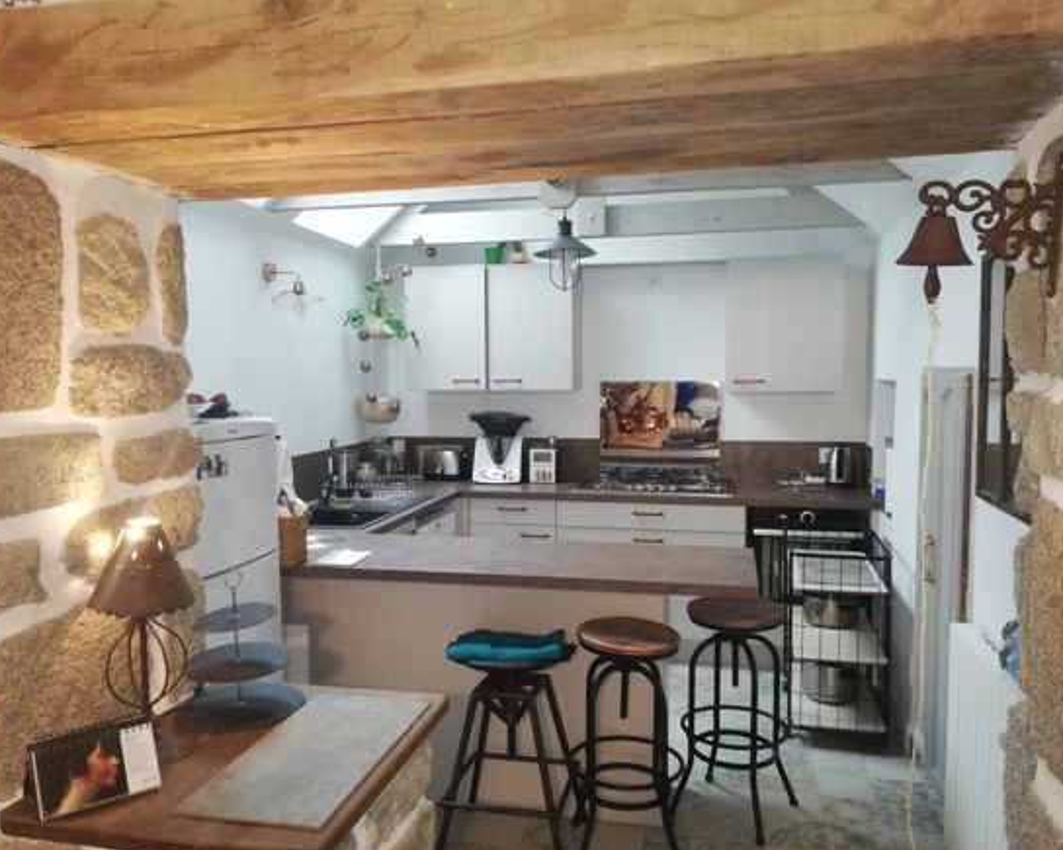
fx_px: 881
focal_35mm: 28
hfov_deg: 62.2
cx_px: 530
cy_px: 438
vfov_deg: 51.5
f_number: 2.2
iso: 500
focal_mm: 3.81
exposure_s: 1/25
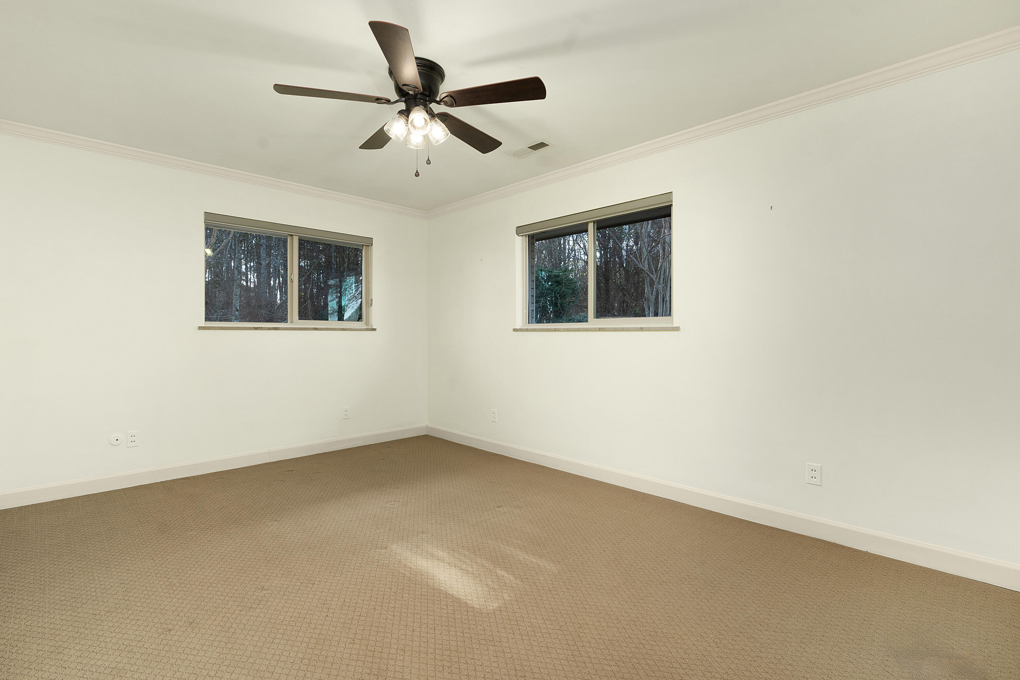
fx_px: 453
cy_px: 340
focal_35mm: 16
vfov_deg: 73.7
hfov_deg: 96.7
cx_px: 510
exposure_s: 1/8
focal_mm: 16
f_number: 7.1
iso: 320
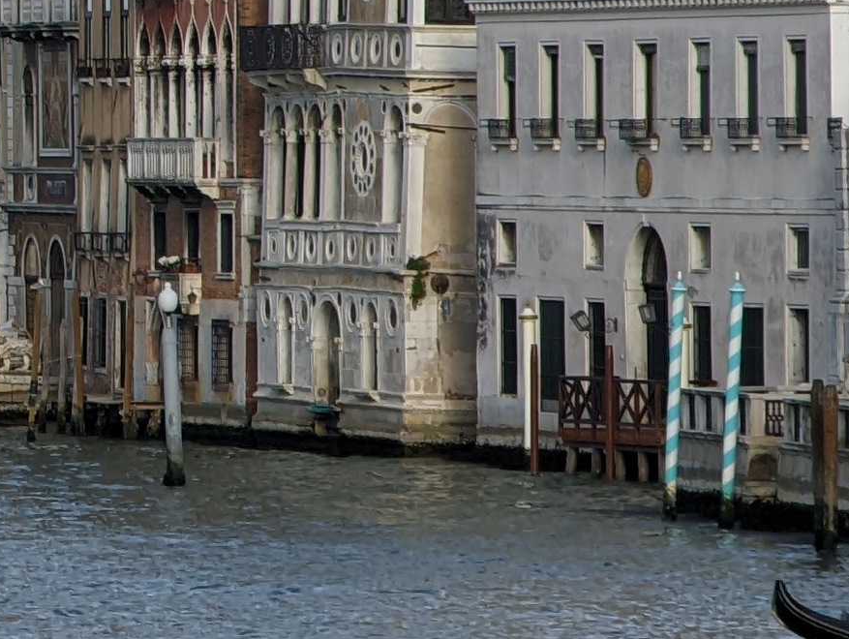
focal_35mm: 484
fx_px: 11885
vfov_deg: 3.1
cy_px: -320
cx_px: -856
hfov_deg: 4.0
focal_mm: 19
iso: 40
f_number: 3.5
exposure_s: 1/273
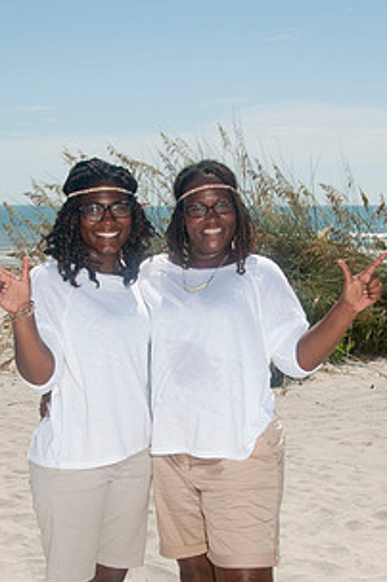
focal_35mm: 71
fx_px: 1147
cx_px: 194
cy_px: 415
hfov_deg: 19.1
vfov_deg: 28.2
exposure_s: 1/250
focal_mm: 32
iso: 100
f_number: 11
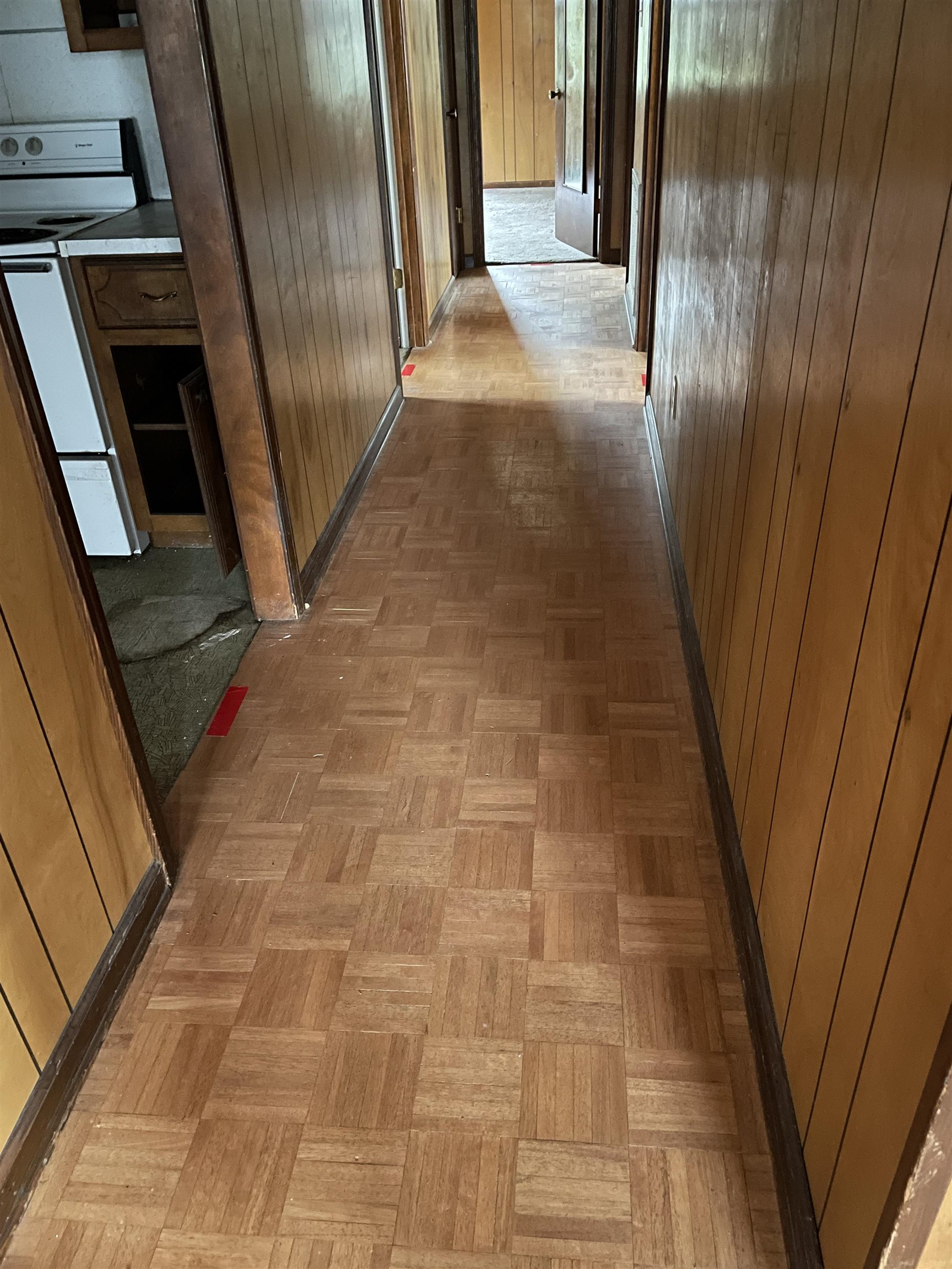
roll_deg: +1.9
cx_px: 476
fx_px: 953
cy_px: 634
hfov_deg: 53.1
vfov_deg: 67.3
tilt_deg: -31.7
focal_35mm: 26
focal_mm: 4.2
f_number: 1.6
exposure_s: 1/7
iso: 640
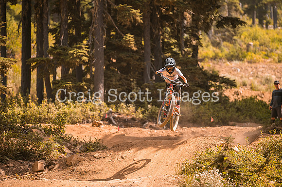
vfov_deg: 6.5
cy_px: 89
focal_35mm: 210
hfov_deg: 9.8
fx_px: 1645
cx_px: 148
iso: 200
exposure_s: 1/1600
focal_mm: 200
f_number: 2.8
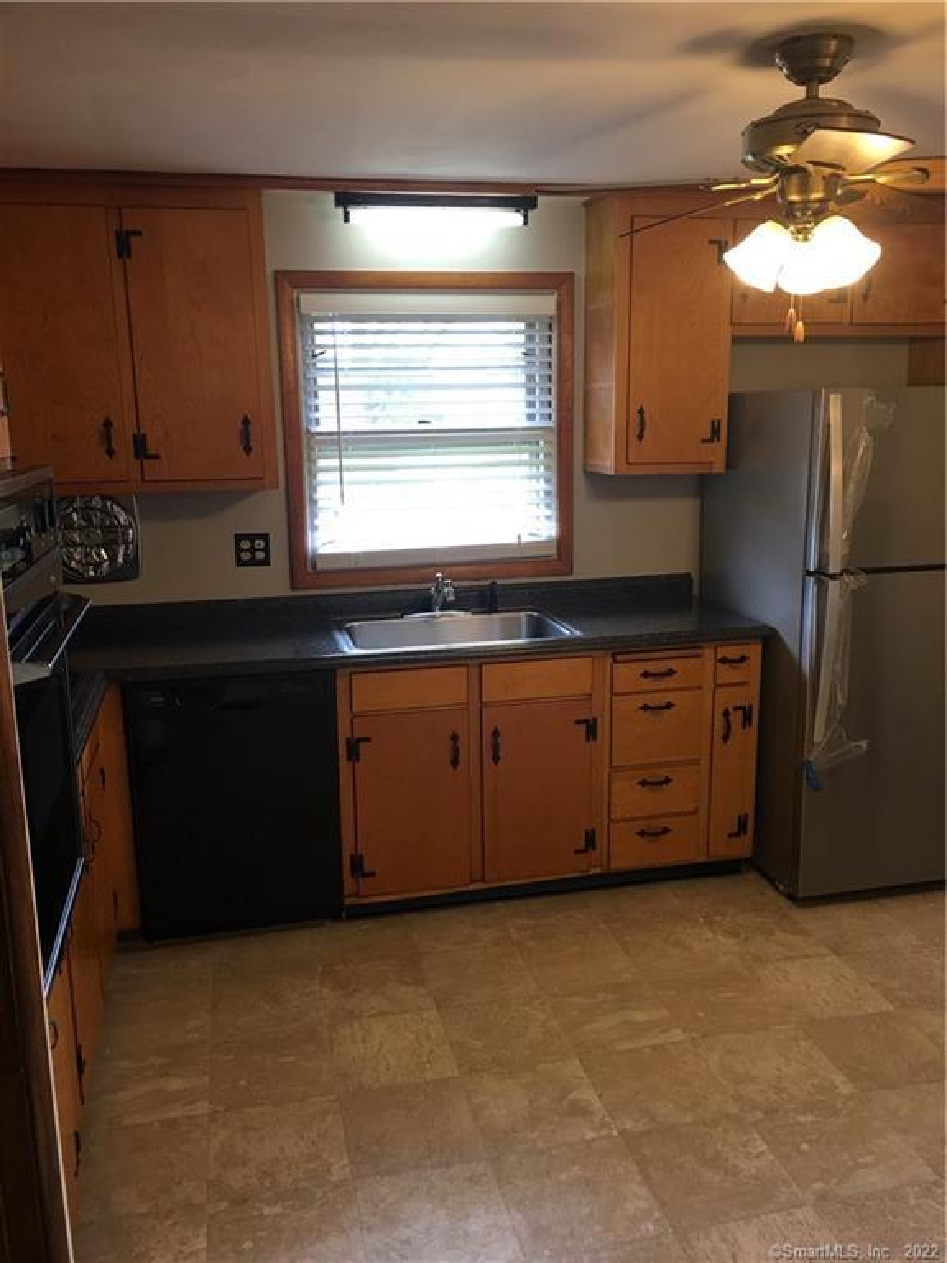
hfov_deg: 48.2
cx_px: 474
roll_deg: +1.1
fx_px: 1058
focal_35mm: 29
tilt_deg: -10.3
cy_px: 632
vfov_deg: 61.7
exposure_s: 1/30
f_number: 2.2
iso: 40
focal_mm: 4.15
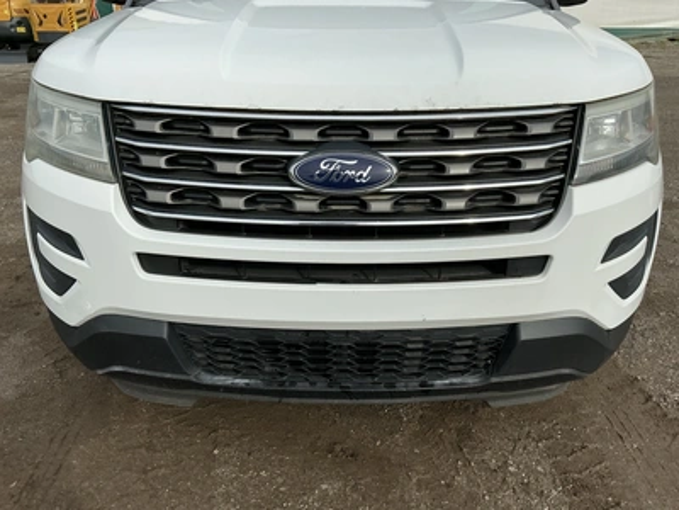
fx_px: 549
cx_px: 340
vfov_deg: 49.7
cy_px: 255
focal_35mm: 28
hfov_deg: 63.4
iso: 25
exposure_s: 1/1984
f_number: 1.8
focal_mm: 3
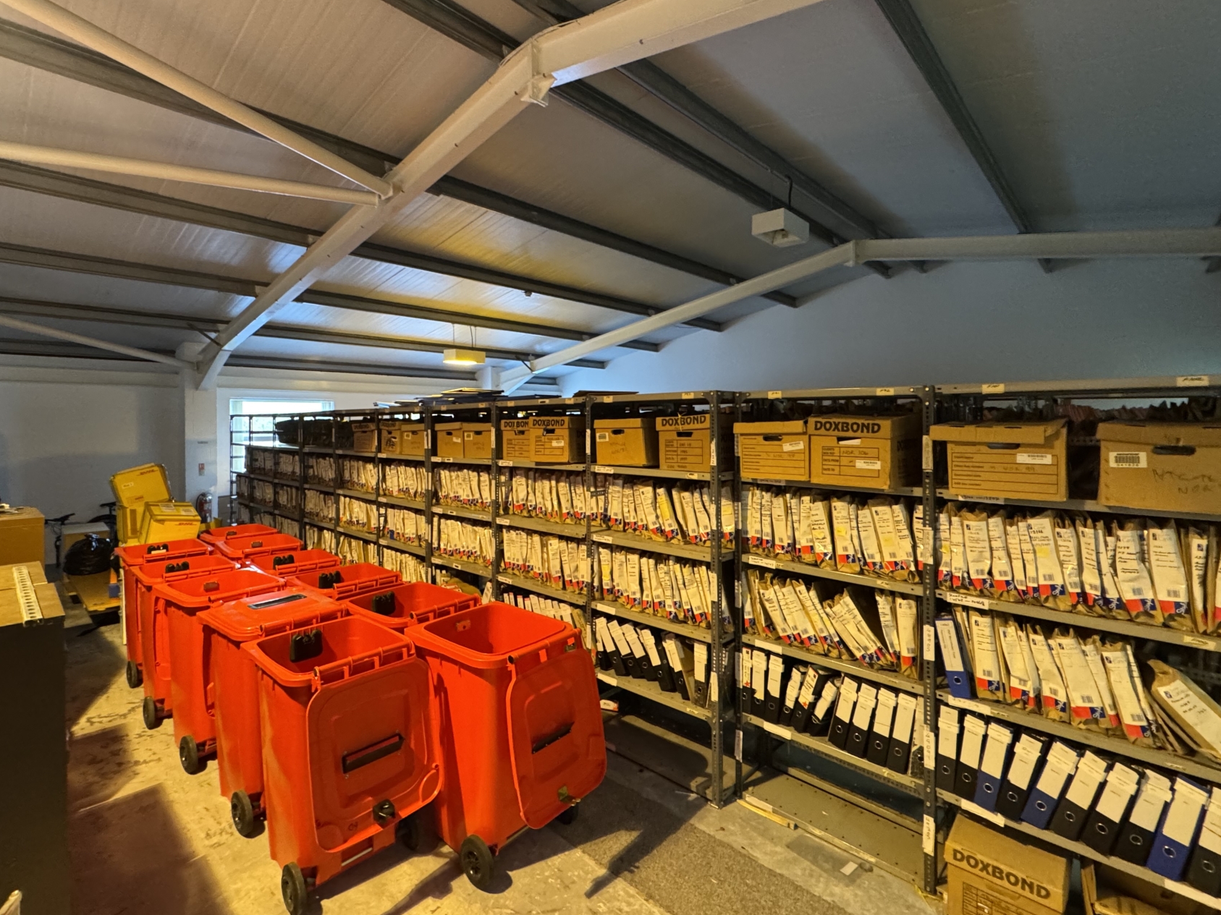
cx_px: 573
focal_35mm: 17
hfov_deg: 90.9
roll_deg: +0.3
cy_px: 426
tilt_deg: +1.3
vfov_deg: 74.6
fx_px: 600
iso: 500
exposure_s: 1/50
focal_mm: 2.22
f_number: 2.2
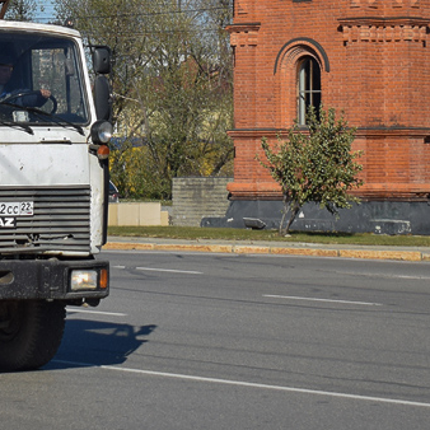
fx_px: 2544
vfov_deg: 9.6
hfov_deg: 9.5
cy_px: -37
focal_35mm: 181
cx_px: -74
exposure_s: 1/1600
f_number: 7.1
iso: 200
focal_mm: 40
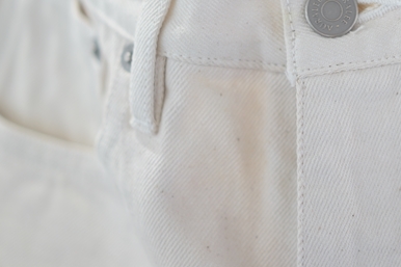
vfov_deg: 11.9
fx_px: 1269
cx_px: 403
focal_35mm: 114
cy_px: -6
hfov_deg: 17.5
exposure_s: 1/60
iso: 125
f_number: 1.8
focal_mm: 55
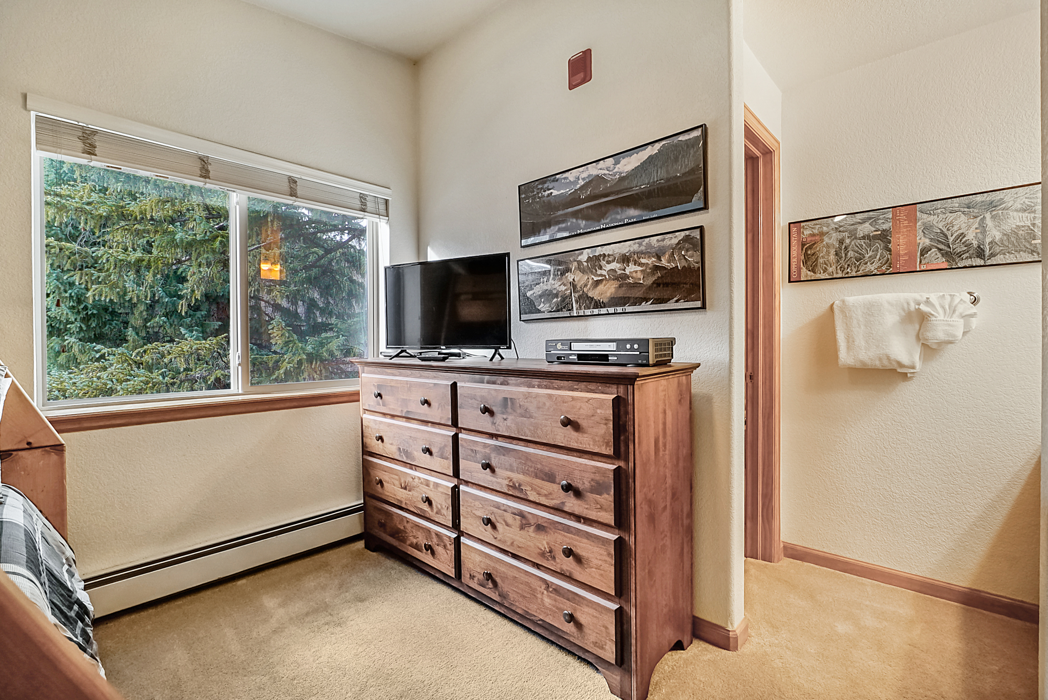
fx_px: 437
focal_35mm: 15
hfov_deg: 100.4
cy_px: 350
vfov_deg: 77.4
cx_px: 524
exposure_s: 1/10
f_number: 22
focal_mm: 10
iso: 400
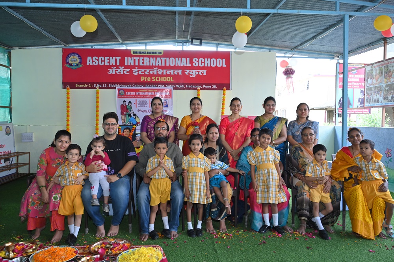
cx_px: 197
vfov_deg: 44.9
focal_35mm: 29
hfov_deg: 63.7
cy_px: 131
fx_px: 317
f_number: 6.3
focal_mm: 29
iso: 1250
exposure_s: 1/200
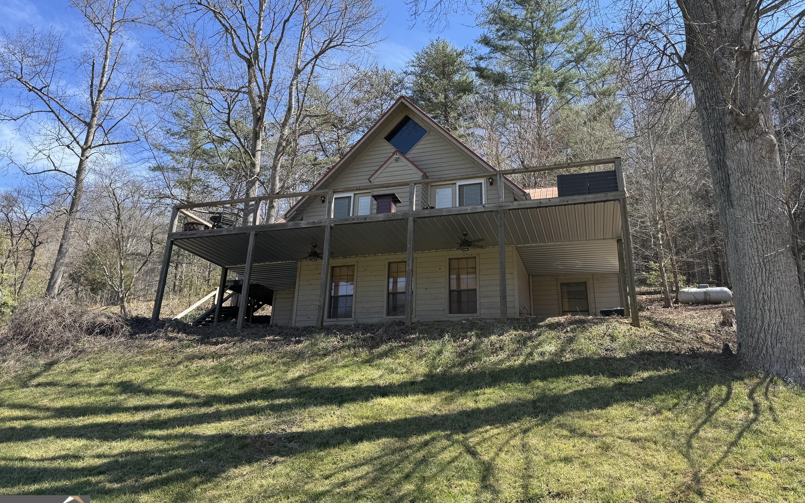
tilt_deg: +21.2
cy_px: 218
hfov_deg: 70.4
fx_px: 570
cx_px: 409
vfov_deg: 47.5
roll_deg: -1.7
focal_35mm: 26
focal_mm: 6.76
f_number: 1.78
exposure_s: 1/1524
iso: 80
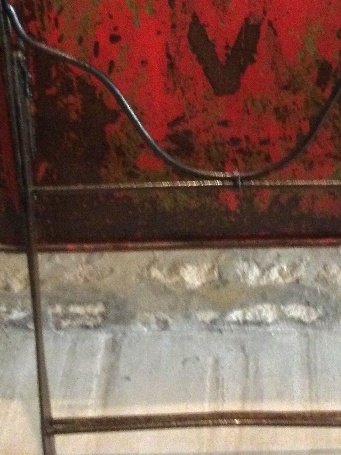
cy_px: 129
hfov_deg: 20.8
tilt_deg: -34.0
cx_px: 268
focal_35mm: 70
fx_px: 919
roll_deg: -1.0
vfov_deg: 27.5
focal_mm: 3.3
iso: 640
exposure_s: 1/17
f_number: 2.4
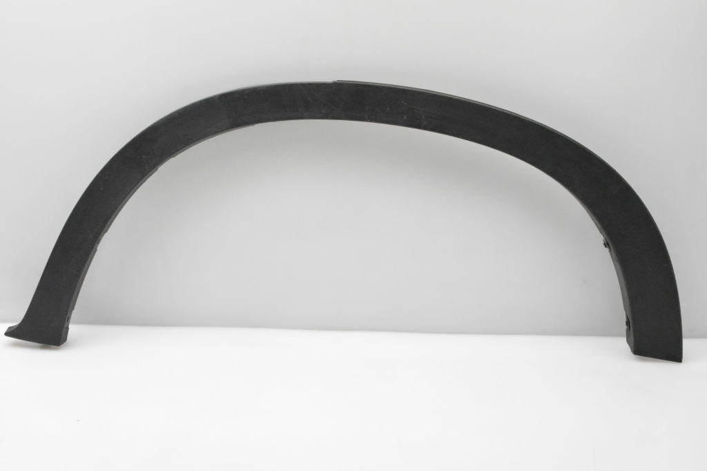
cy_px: 236
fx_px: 1001
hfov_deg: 38.9
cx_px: 354
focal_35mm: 51
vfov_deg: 26.5
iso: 6400
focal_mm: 34
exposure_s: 1/400
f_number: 10
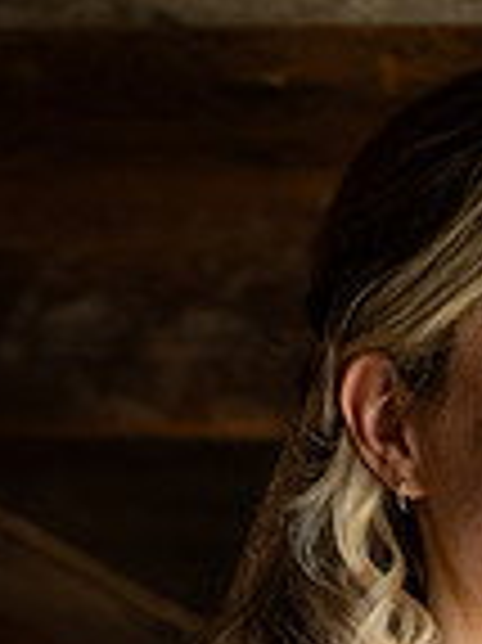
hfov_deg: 6.1
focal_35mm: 242
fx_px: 4500
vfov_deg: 8.0
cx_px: 658
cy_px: 959
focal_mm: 80
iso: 640
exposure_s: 1/160
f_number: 3.5
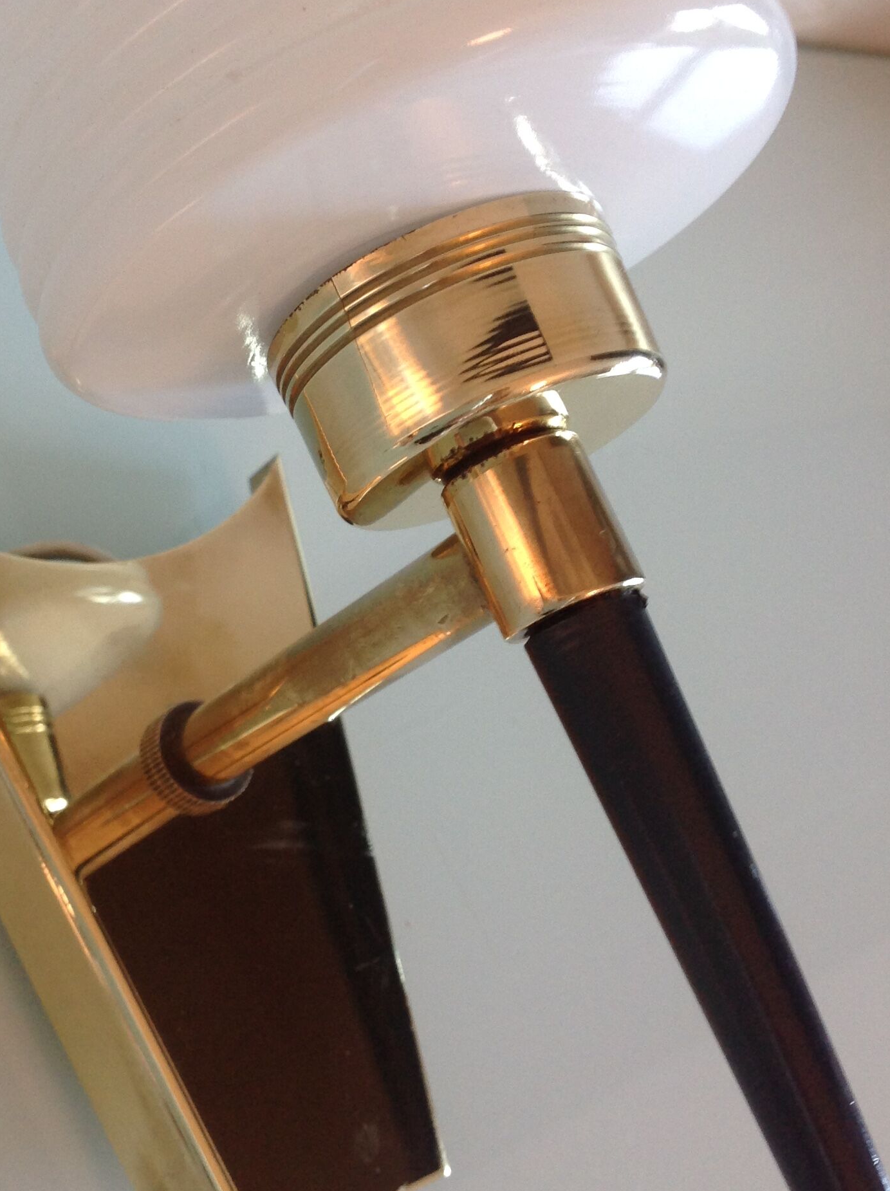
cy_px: 521
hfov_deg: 29.4
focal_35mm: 49
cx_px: 312
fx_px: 1684
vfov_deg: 38.9
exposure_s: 1/15
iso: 80
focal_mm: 4.28
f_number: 2.4
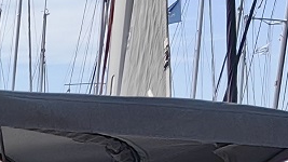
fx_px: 1725
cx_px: -596
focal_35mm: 226
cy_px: 680
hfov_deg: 8.1
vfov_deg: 4.8
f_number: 2
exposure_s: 1/5000
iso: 50
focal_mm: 5.75
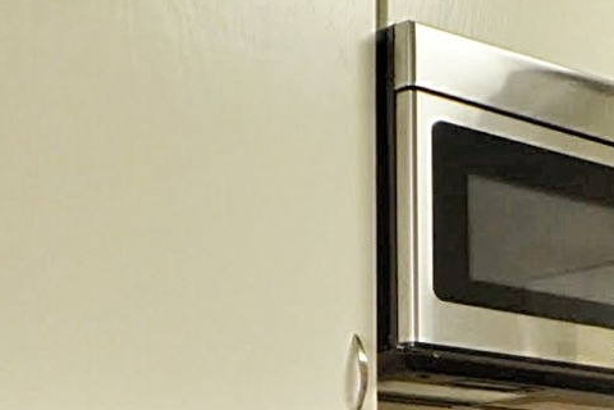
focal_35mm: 81
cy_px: 562
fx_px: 1383
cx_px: 1205
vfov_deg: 15.8
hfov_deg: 17.9
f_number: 5
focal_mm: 13
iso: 800
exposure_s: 1/40
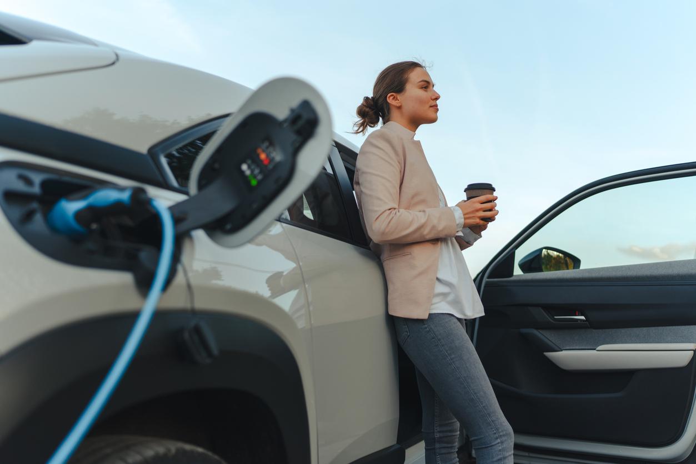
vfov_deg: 37.9
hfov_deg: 54.4
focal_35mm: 35
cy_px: 232
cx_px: 348
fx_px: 677
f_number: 1.8
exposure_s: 1/1000
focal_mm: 35
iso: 100
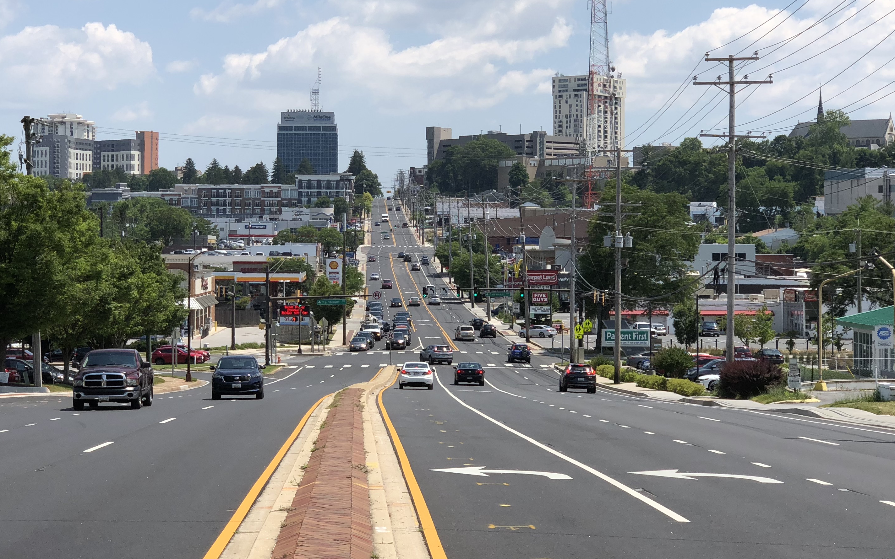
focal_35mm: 78
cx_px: 390
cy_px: 216
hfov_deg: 26.4
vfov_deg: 16.7
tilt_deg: +0.4
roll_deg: +0.0
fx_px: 1903
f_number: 2.4
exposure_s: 1/1473
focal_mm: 6
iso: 16
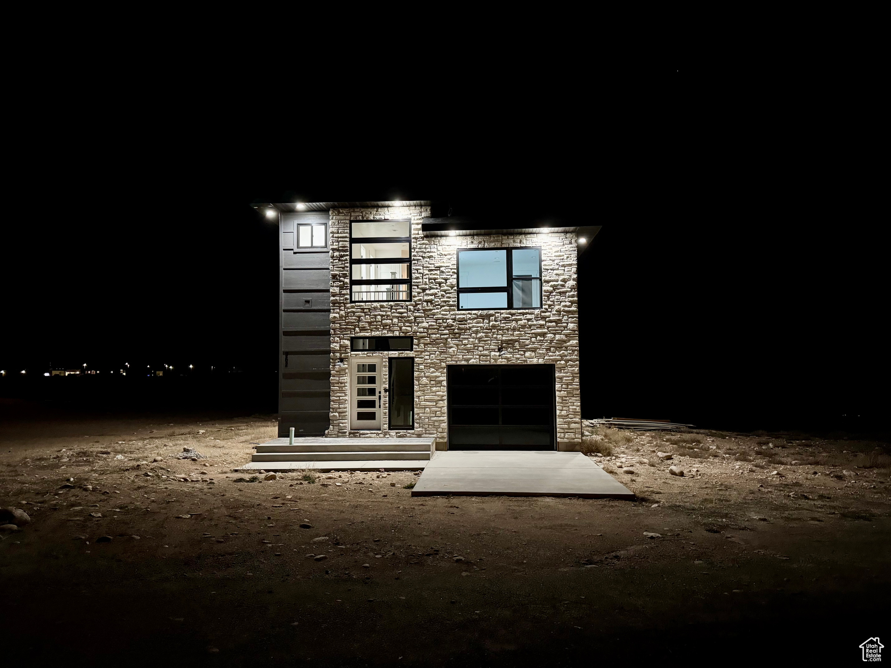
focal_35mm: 24
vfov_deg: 56.8
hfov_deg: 71.6
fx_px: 618
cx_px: 446
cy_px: 334
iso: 1600
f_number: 1.78
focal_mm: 6.76
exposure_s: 1/30
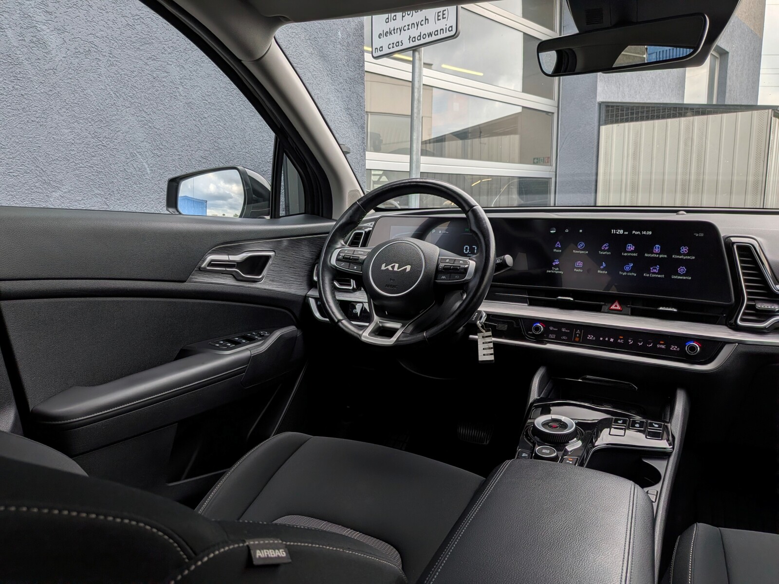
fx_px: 540
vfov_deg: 56.8
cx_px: 390
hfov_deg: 71.6
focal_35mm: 24
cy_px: 292
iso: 30
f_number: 1.7
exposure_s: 1/2653
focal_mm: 4.53
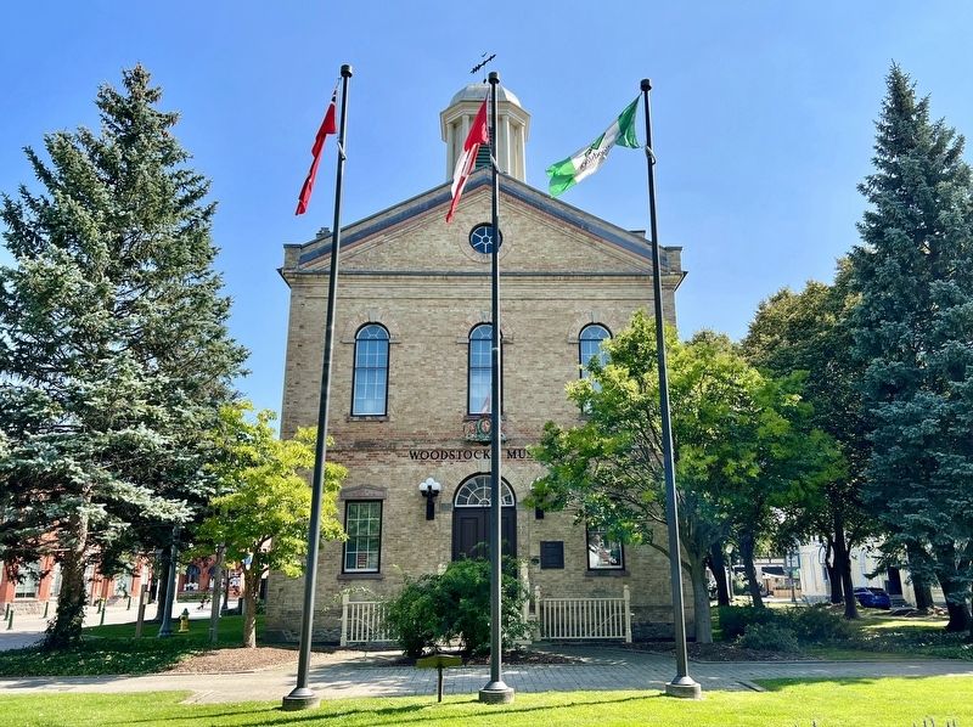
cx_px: 486
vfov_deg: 53.0
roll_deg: +0.0
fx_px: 730
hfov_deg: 67.4
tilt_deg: +18.8
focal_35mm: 26
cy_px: 364
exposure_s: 1/3165
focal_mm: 5.7
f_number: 1.5
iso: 50
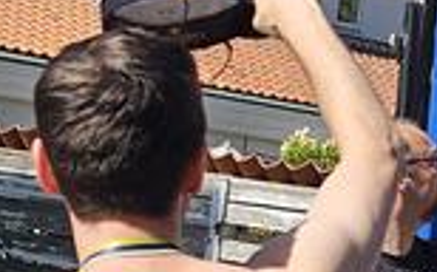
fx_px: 2166
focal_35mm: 182
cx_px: 485
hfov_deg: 11.4
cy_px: 238
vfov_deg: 7.2
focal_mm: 5.4
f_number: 1.8
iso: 25
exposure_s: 1/1824
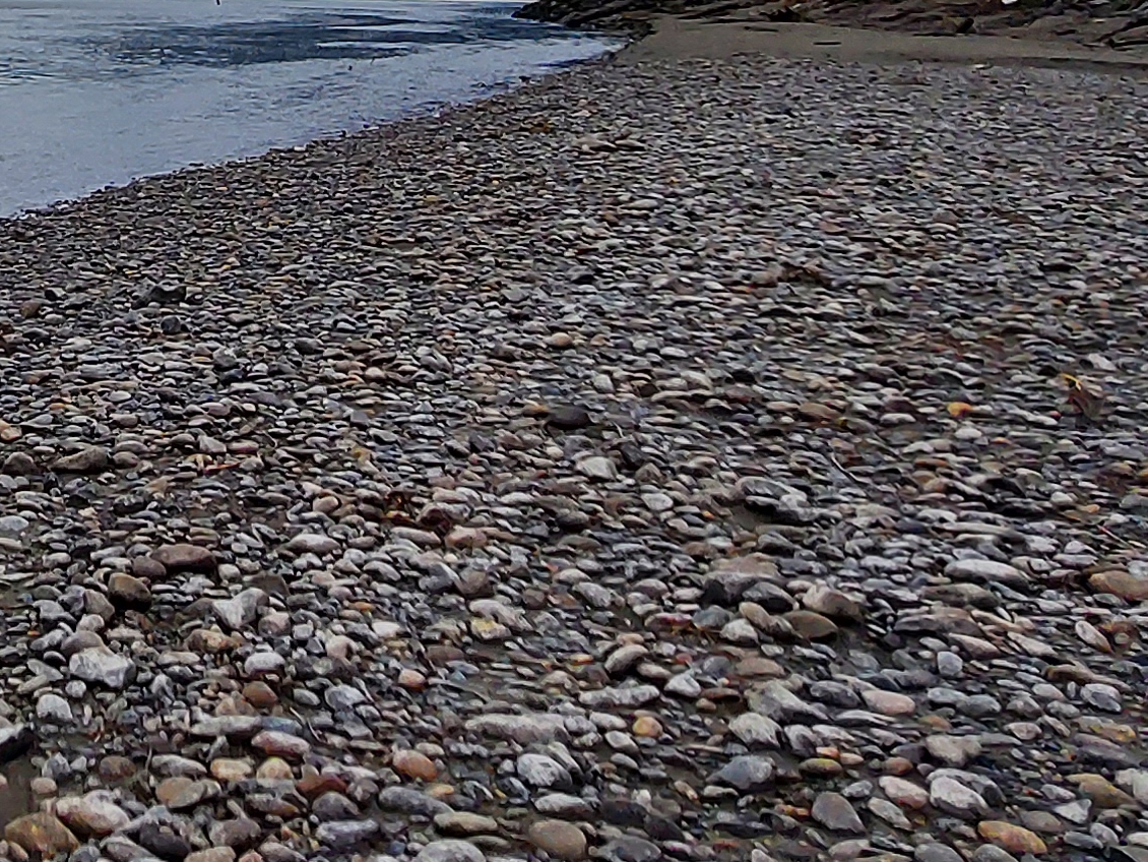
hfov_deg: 34.8
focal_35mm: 46
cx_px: -148
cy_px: -227
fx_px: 1526
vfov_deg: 27.0
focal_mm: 1.74
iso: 50
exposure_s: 1/593
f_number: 2.2
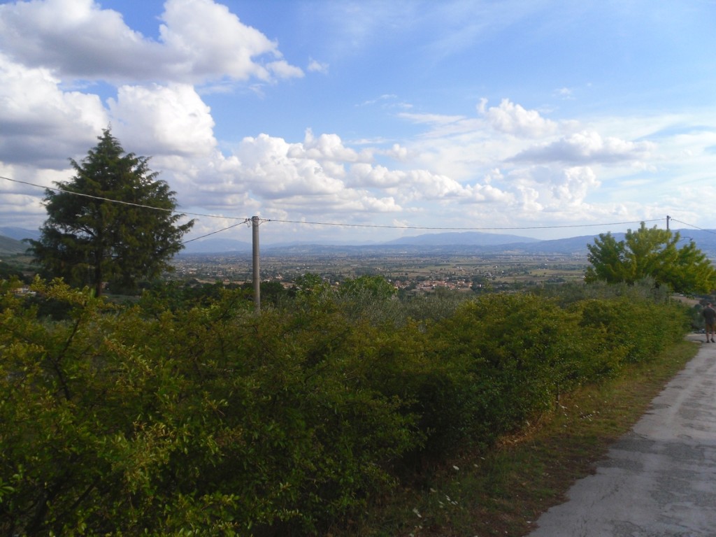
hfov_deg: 63.4
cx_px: 358
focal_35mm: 28
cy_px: 268
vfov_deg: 49.7
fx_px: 579
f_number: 7.8
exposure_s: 1/206
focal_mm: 5.1
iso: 80
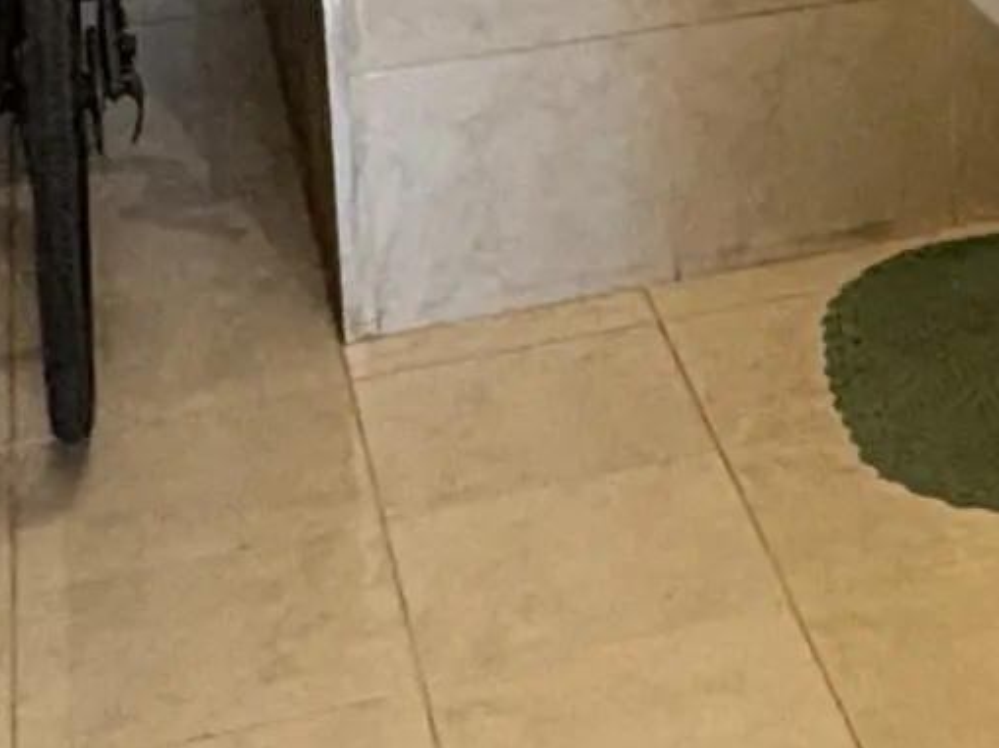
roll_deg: +0.2
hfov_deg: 16.2
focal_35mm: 111
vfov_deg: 12.3
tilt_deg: -9.0
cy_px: -552
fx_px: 3201
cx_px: 1517
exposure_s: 1/60
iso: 500
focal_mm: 2.22
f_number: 2.2
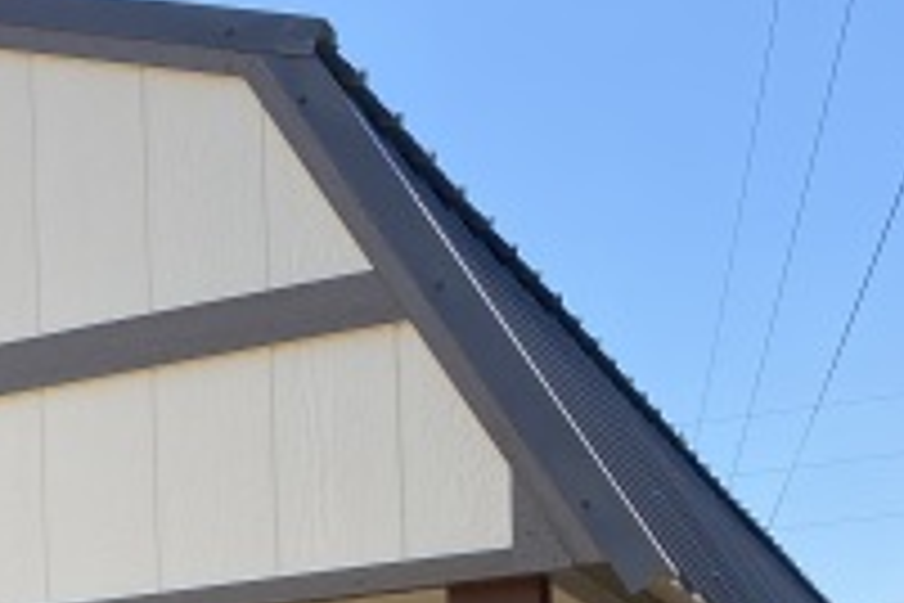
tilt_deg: +0.6
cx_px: -157
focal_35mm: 86
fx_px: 2159
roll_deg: +3.6
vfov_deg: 14.6
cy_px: 954
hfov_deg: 22.0
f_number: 1.8
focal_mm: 4.25
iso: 32
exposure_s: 1/2315
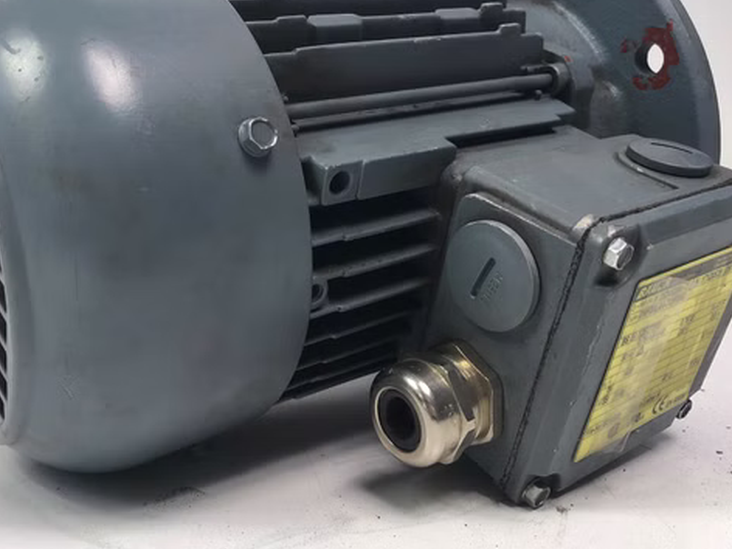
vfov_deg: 37.6
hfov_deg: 48.8
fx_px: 804
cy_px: 226
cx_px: 304
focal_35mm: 38
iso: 25
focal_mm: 4
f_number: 1.8
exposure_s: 1/33
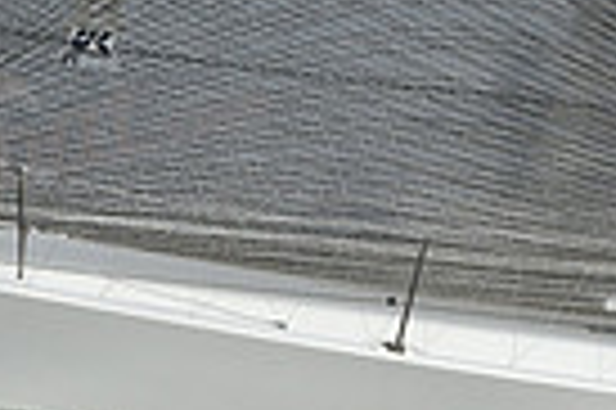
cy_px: 340
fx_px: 5076
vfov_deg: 4.6
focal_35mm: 297
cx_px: 504
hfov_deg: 6.9
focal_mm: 70
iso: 320
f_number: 10
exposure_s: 1/1000
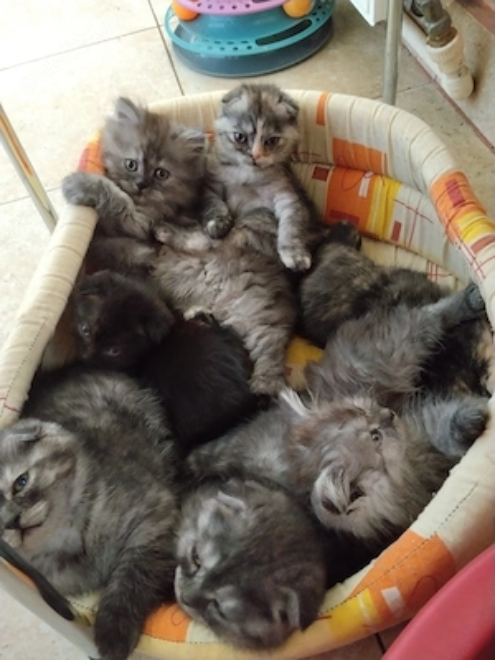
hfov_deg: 48.2
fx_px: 553
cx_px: 248
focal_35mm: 29
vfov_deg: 61.7
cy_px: 330
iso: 800
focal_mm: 4.22
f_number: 1.8
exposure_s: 1/20
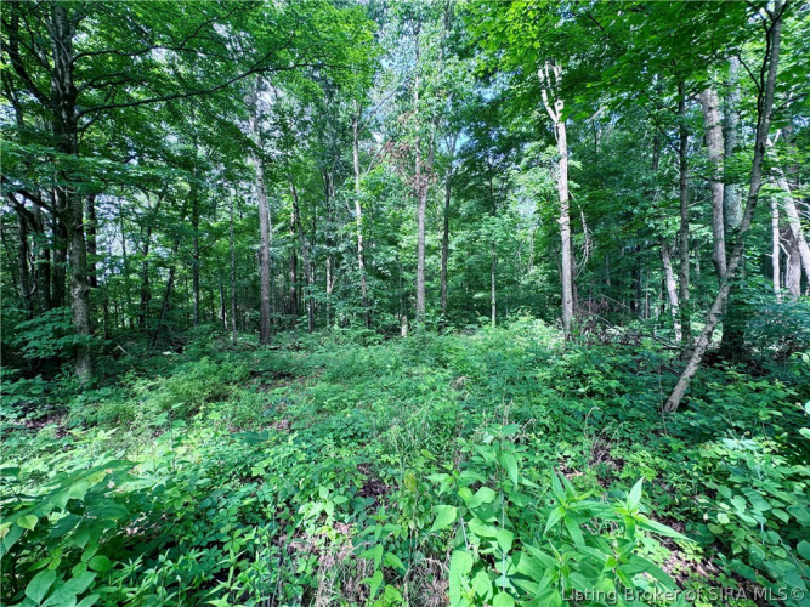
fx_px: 328
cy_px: 304
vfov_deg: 85.7
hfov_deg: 102.1
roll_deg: +0.1
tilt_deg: -0.6
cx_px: 405
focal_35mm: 14
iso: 50
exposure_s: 1/99
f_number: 2.2
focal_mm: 2.22
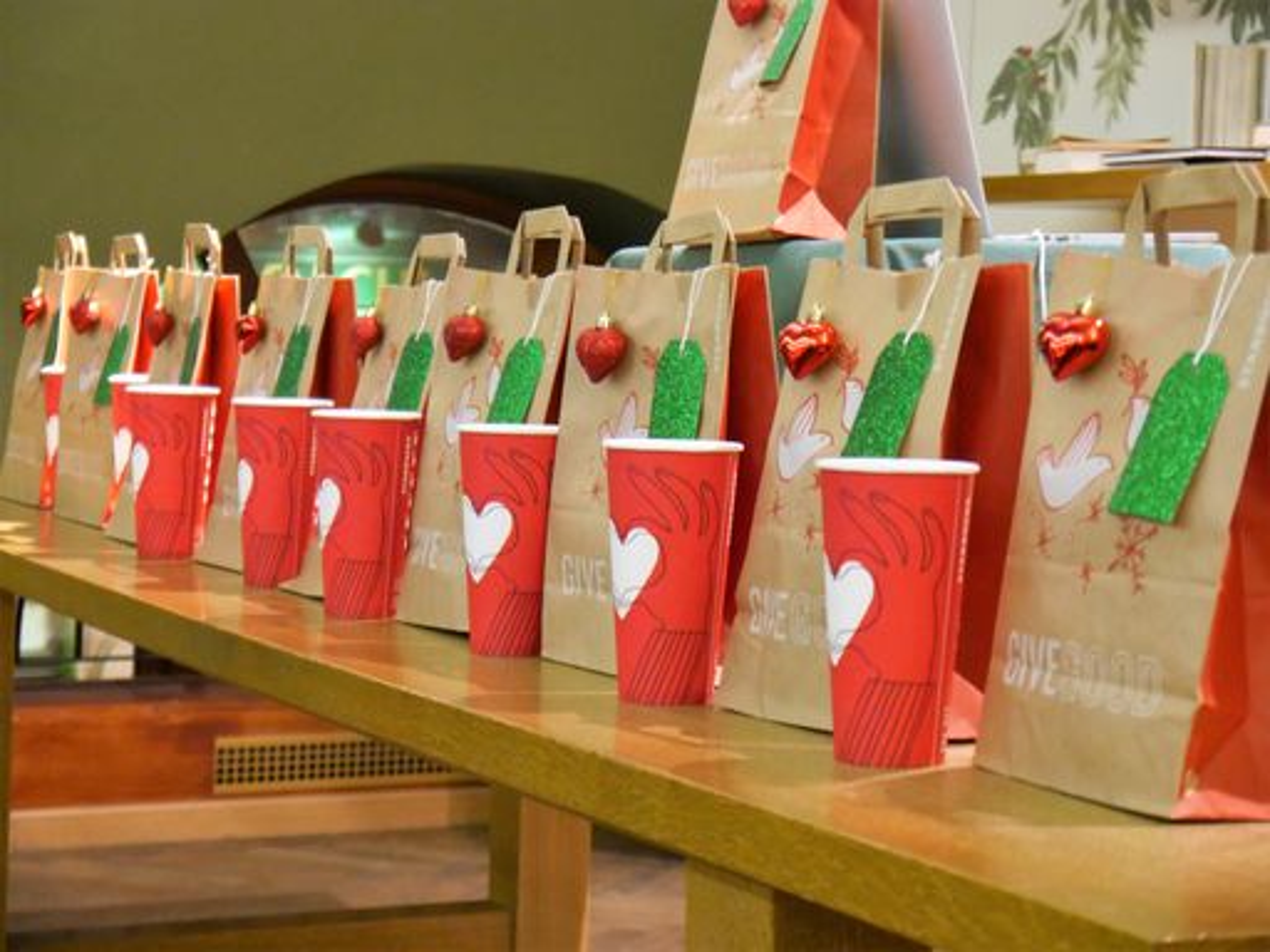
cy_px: 476
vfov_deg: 17.6
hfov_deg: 23.3
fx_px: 3082
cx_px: 635
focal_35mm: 84
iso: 3200
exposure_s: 1/15
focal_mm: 42
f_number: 5.6
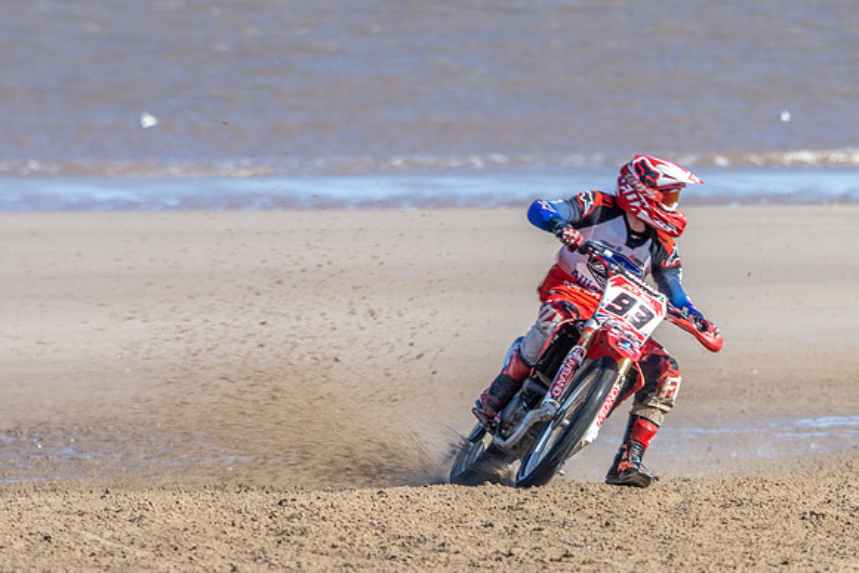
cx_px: 665
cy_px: 375
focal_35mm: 859
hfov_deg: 2.4
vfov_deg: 1.6
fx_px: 20511
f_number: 8
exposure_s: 1/160
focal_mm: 370
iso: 100
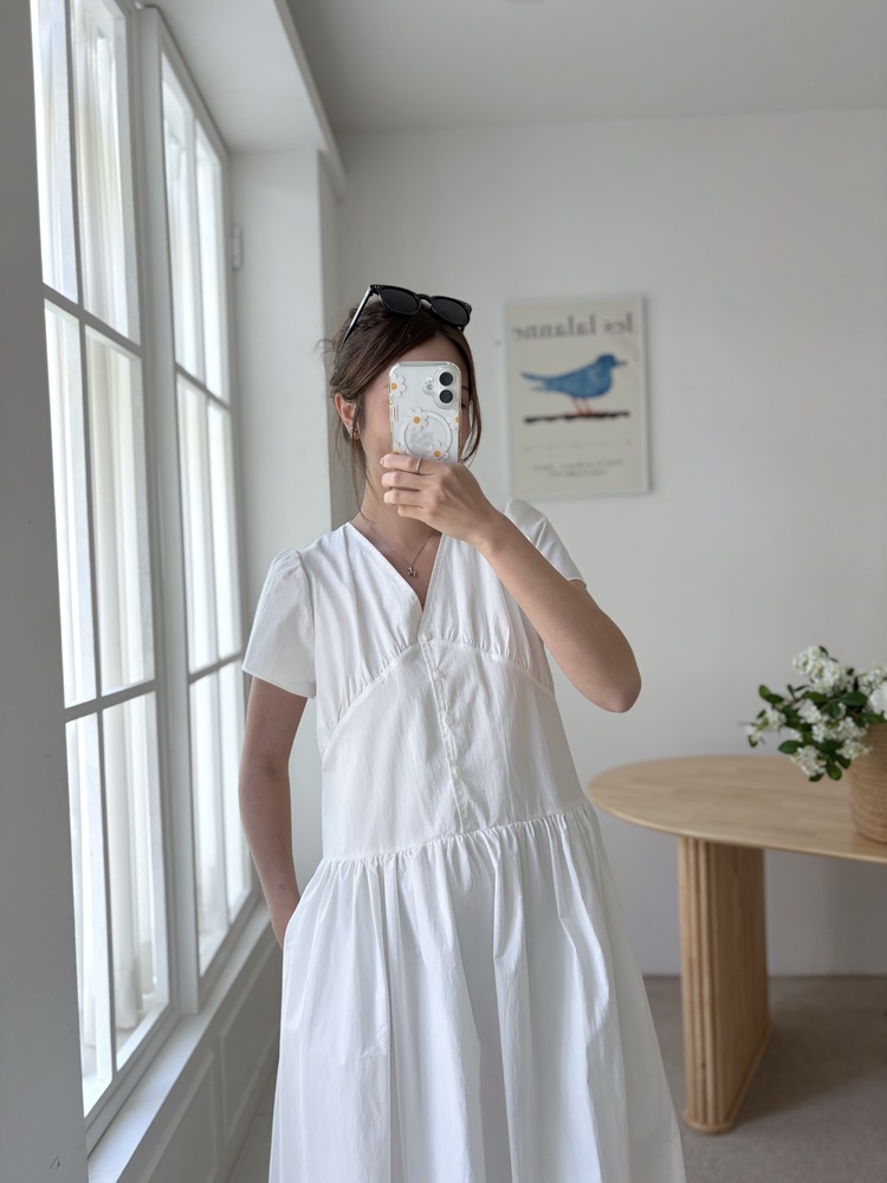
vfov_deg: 67.3
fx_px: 888
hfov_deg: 53.1
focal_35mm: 26
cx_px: 444
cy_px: 592
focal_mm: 5.96
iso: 64
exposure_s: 1/120
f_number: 1.6
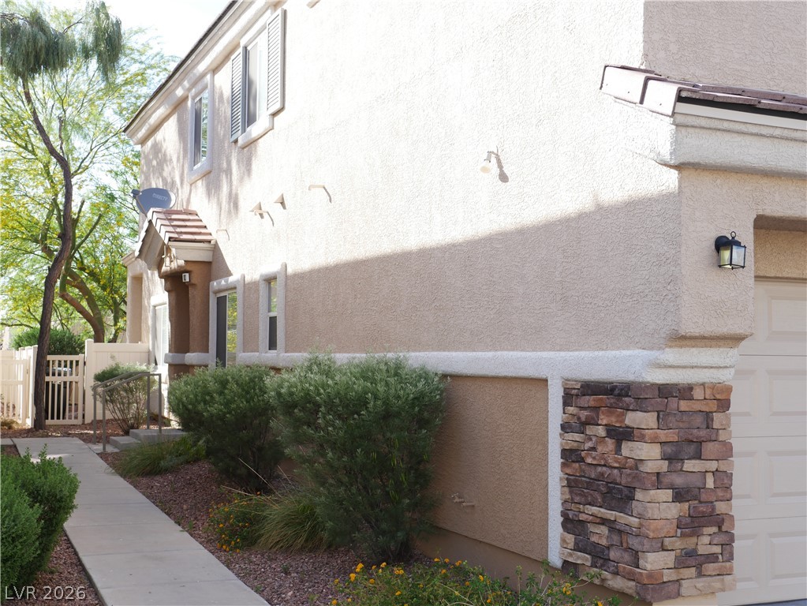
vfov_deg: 30.3
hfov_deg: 39.6
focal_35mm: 48
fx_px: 1119
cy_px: 303
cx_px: 404
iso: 200
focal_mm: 24
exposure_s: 1/160
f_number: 6.3
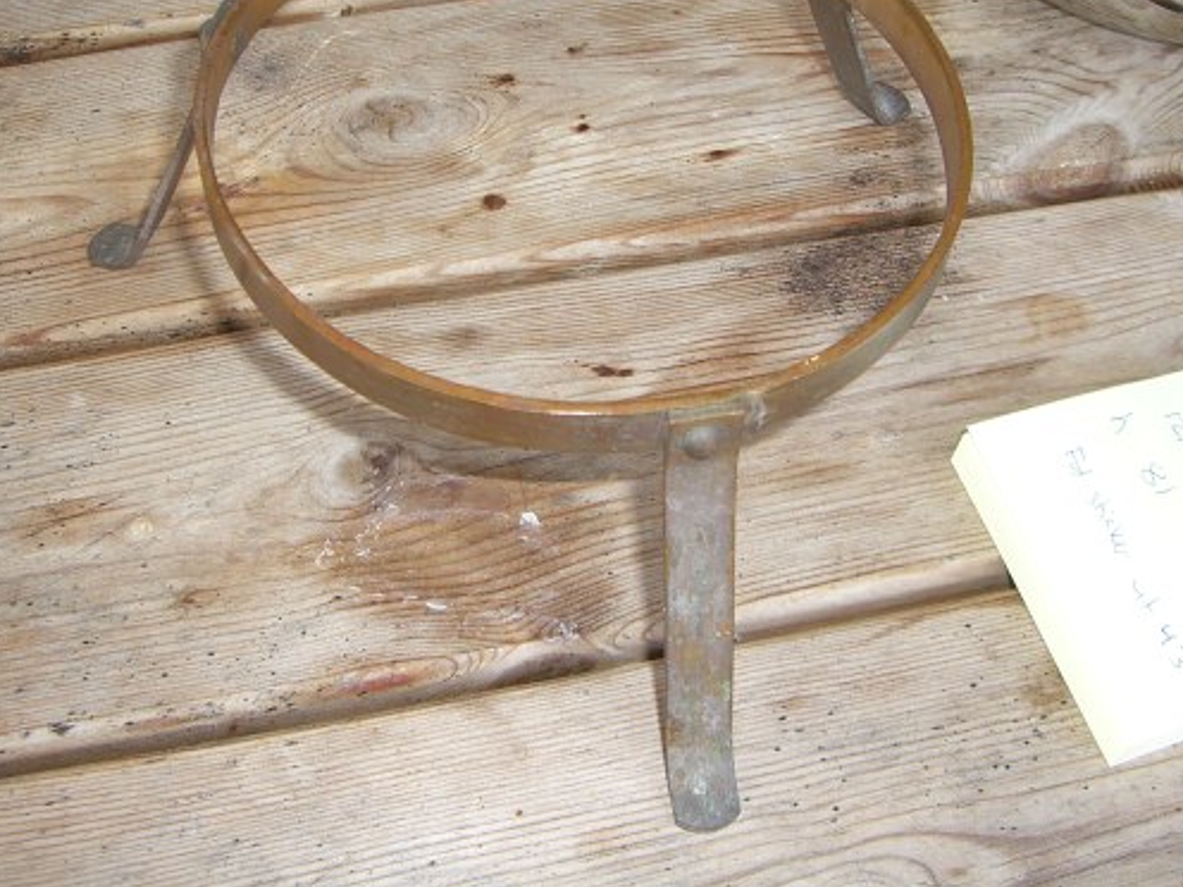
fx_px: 1675
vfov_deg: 29.5
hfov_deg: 38.9
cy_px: 317
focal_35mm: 49
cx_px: 599
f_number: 2.7
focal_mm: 6.2
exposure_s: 1/160
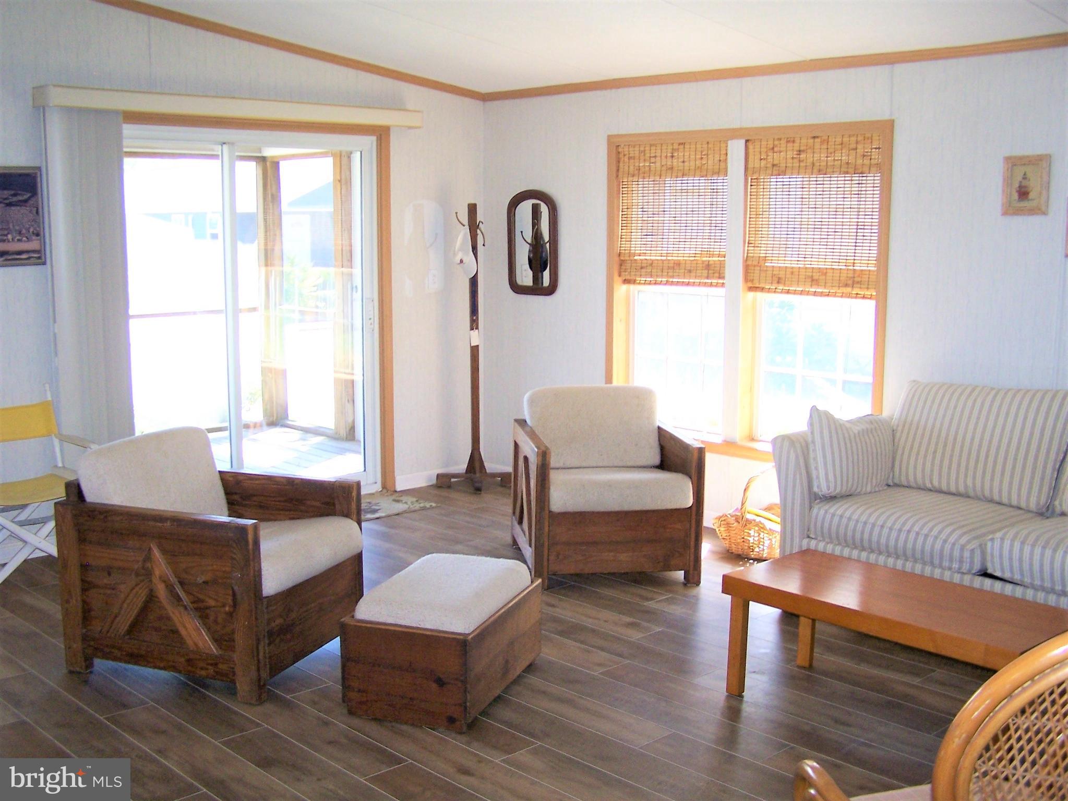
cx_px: 534
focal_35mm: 38
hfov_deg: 49.0
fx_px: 1173
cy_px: 400
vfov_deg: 37.7
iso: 140
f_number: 2.8
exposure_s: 1/90
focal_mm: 6.3
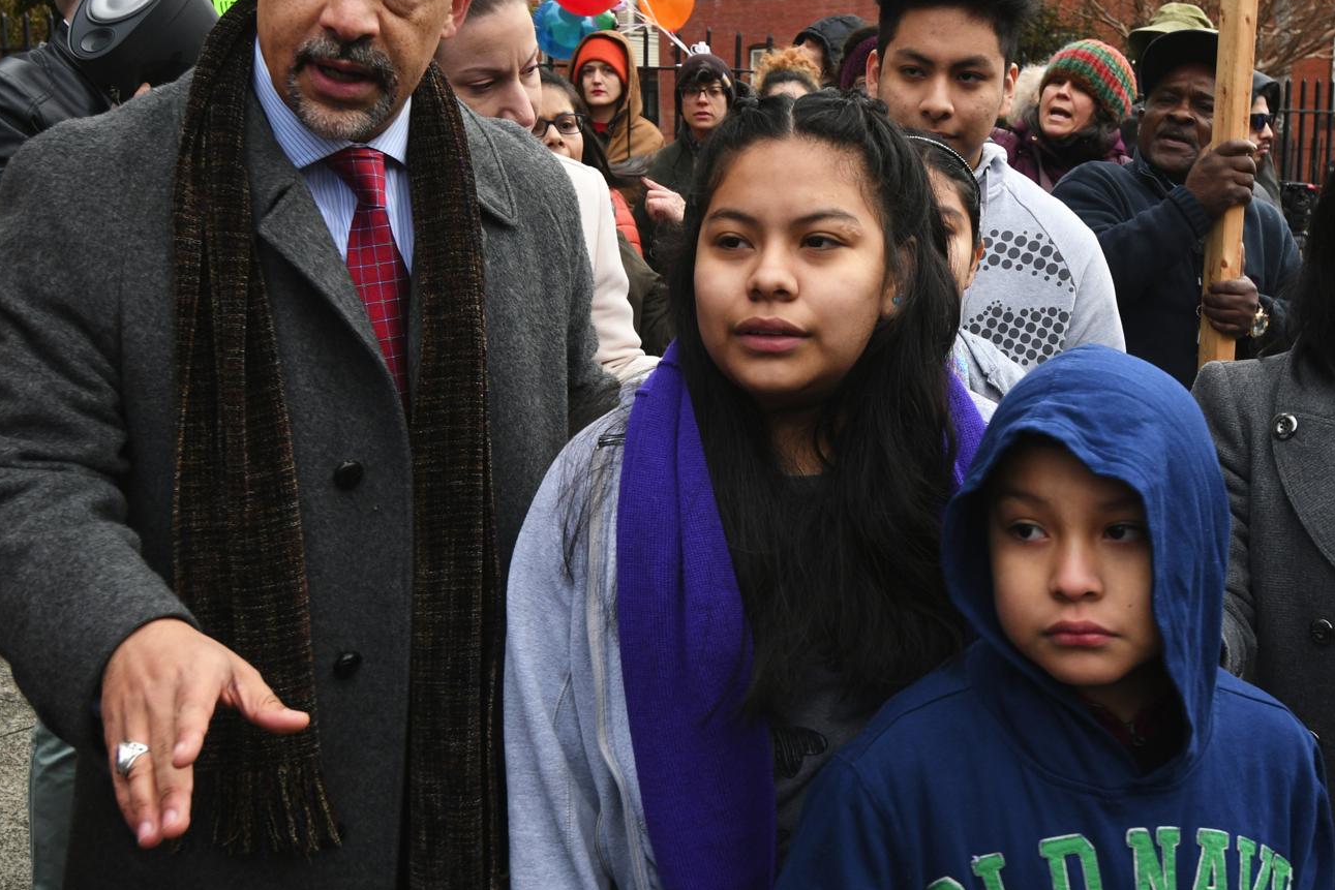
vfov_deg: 29.3
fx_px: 1706
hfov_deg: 42.7
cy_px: 455
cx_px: 711
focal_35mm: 46
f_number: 5.6
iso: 640
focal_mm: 22
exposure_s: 1/200
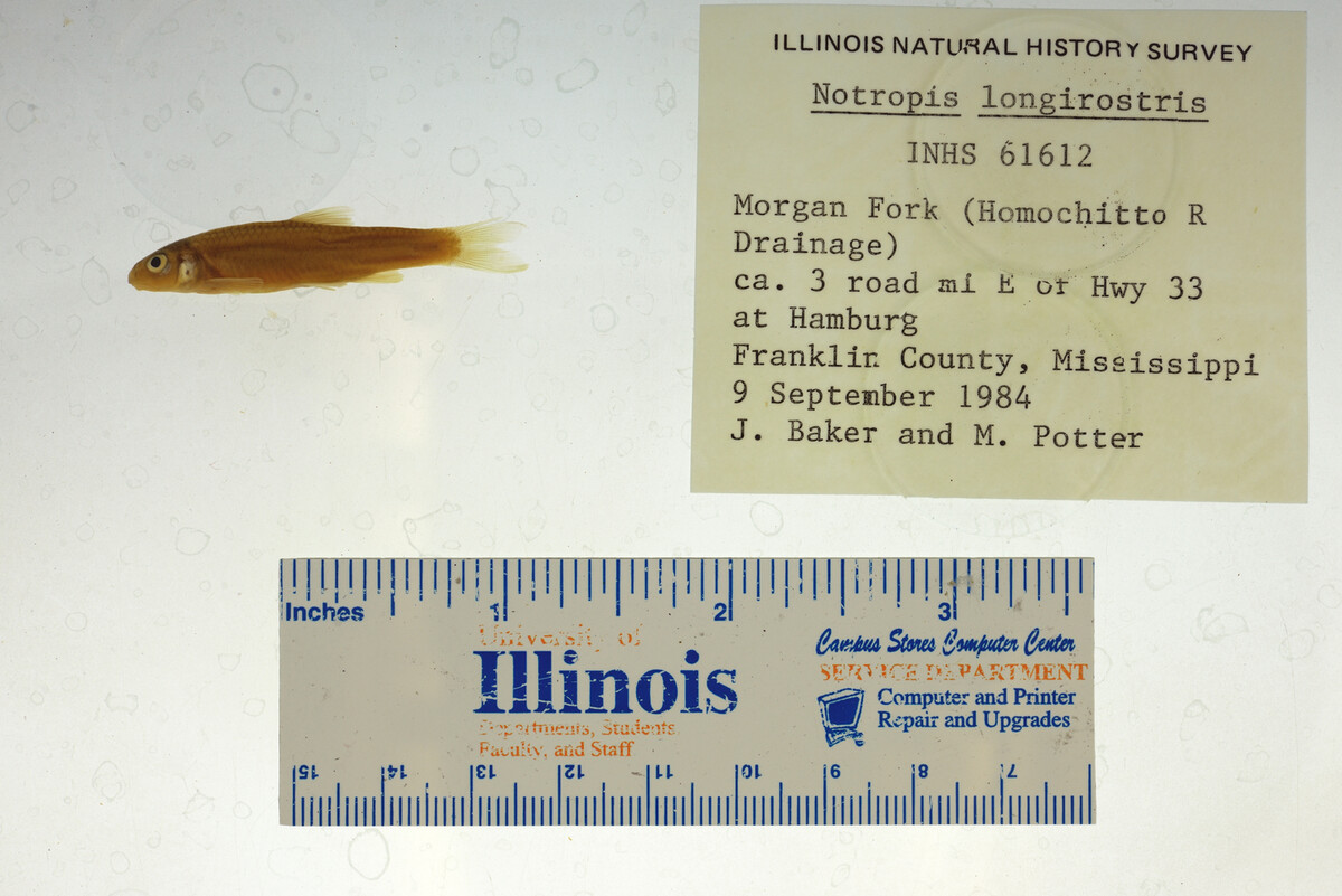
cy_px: 448
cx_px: 671
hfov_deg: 33.4
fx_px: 2237
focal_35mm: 60
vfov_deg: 22.6
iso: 100
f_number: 10
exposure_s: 1/200
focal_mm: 60
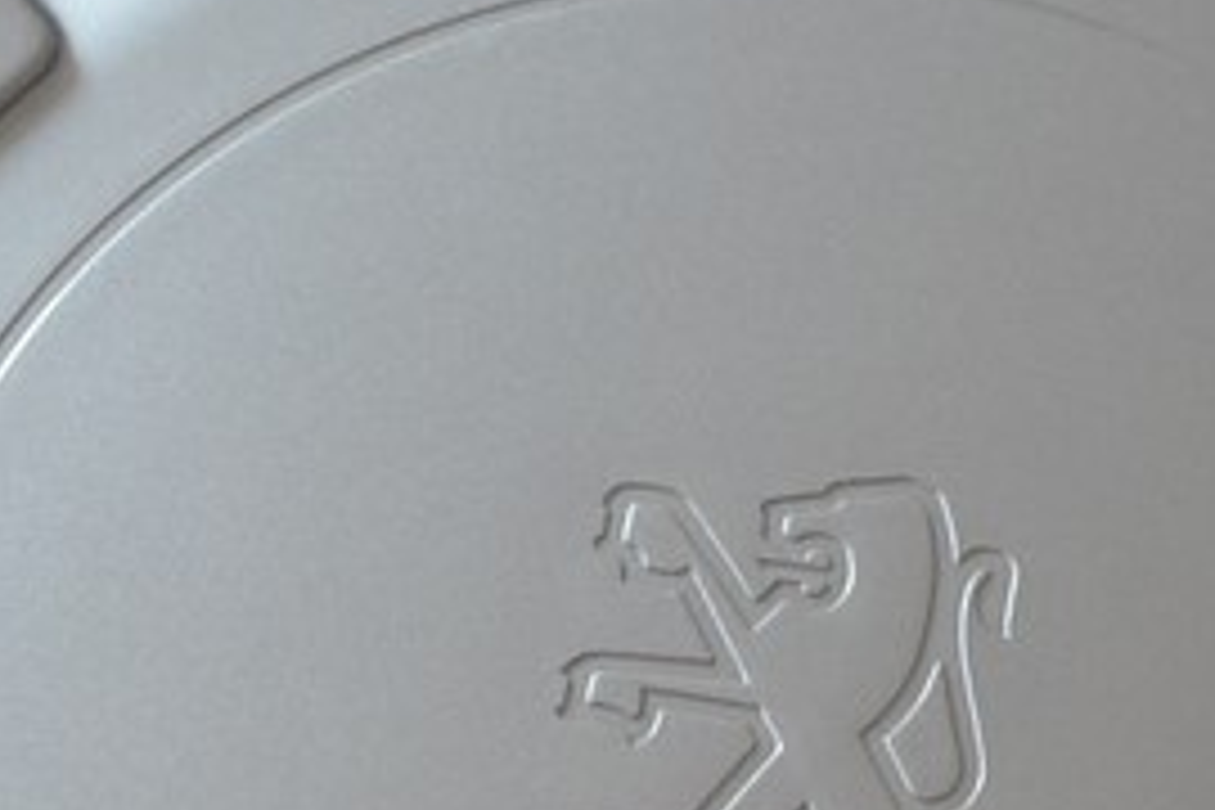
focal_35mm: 135
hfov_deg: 15.2
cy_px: 1305
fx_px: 4556
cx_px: 652
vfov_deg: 9.8
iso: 400
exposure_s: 1/60
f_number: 3.5
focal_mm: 18
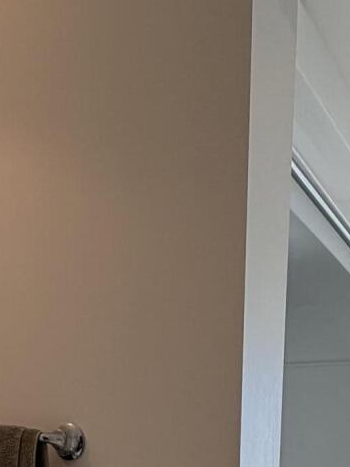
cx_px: 272
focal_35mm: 60
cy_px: 742
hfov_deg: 24.1
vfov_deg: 23.7
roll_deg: -2.4
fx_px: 809
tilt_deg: -12.9
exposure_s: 1/166
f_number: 2.2
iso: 64
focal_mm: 2.22
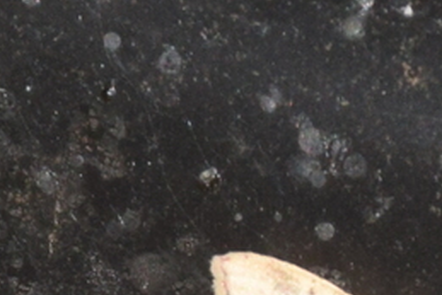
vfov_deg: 1.8
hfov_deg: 2.6
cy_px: 505
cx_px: 456
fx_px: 9569
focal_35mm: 779
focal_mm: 140
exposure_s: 1/60
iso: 320
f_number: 7.1
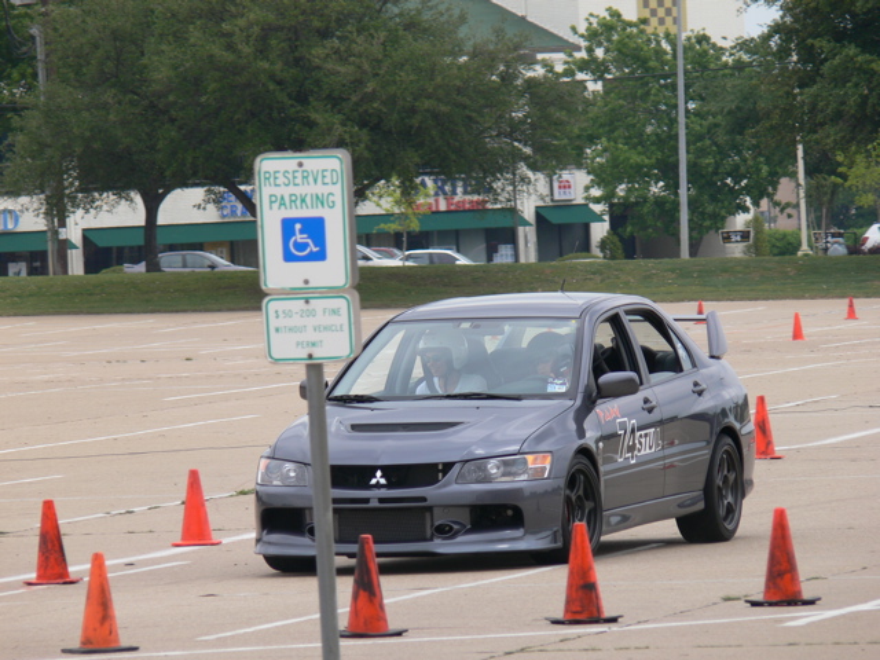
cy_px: 330
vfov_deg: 3.5
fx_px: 10677
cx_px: 440
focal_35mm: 420
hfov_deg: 4.7
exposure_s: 1/250
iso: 80
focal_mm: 88.8
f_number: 5.6
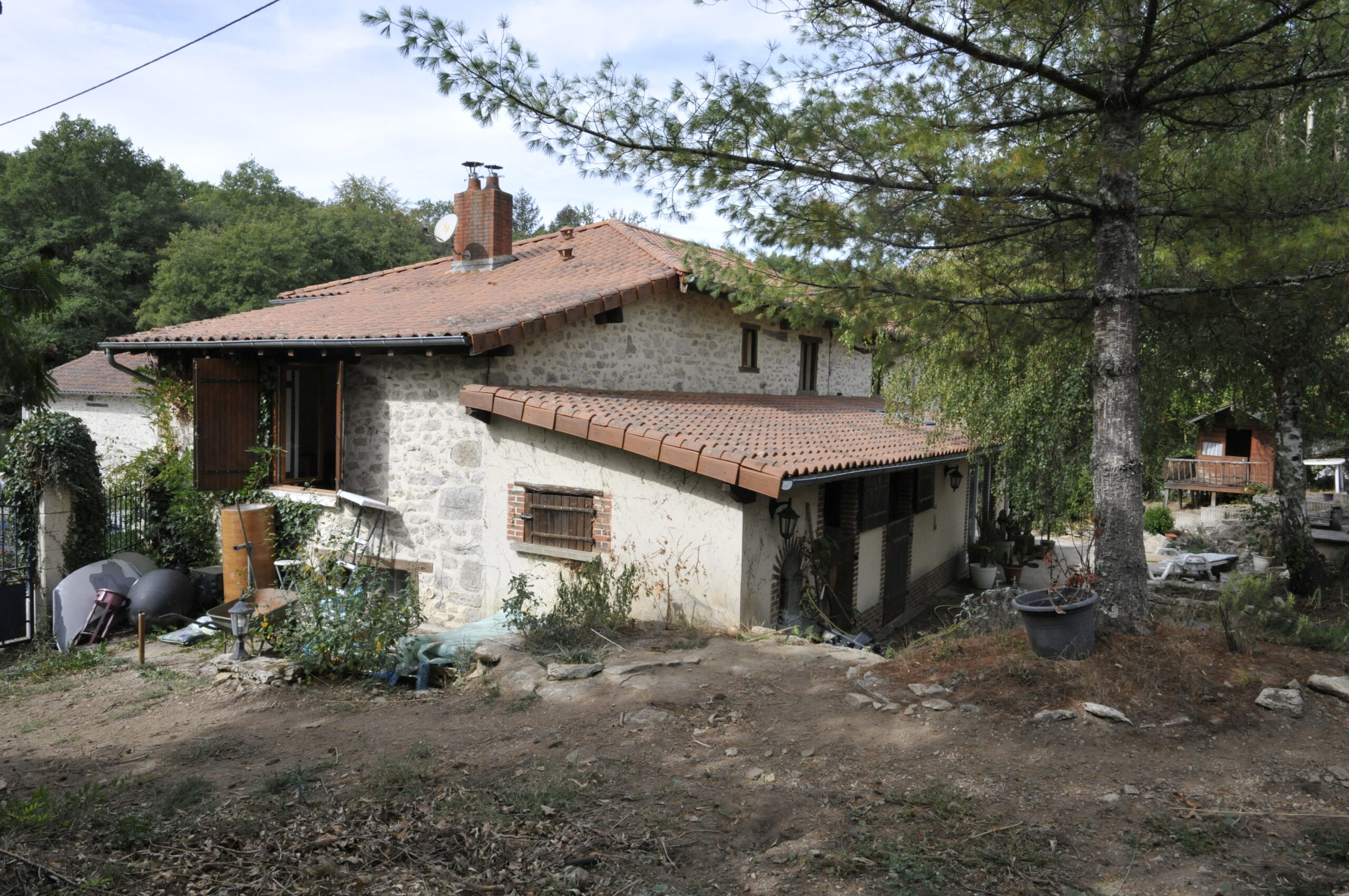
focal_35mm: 22
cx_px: 674
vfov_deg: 56.0
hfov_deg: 77.4
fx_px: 842
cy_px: 448
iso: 800
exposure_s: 1/320
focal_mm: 15
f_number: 14
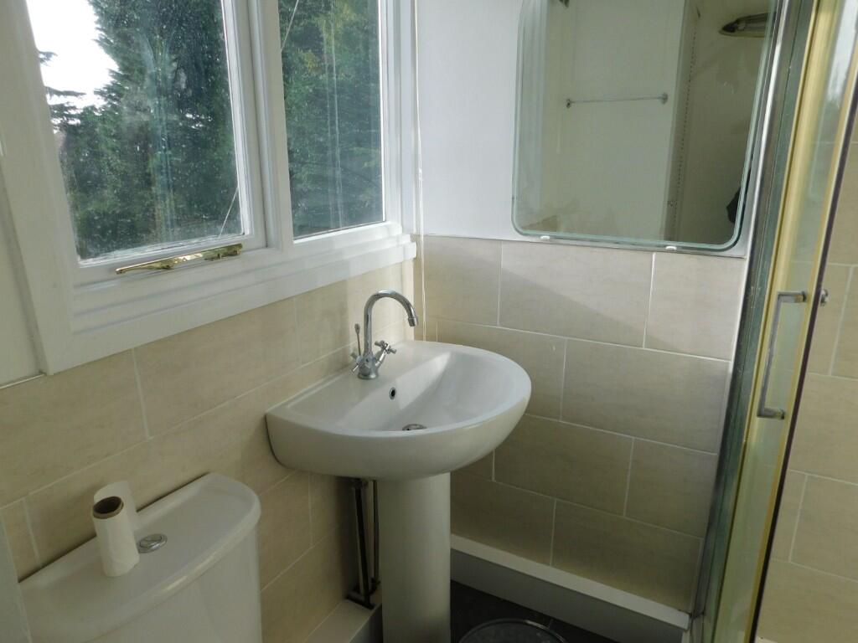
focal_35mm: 23
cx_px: 429
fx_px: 570
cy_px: 322
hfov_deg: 73.9
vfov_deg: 58.9
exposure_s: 1/320
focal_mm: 4
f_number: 3
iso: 125
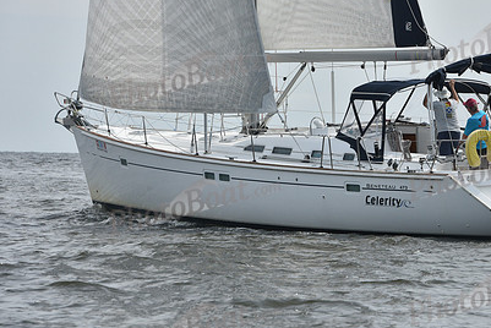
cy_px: 123
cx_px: 345
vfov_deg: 5.4
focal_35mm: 253
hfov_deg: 8.1
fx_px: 3453
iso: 320
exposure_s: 1/1250
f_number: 9
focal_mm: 175
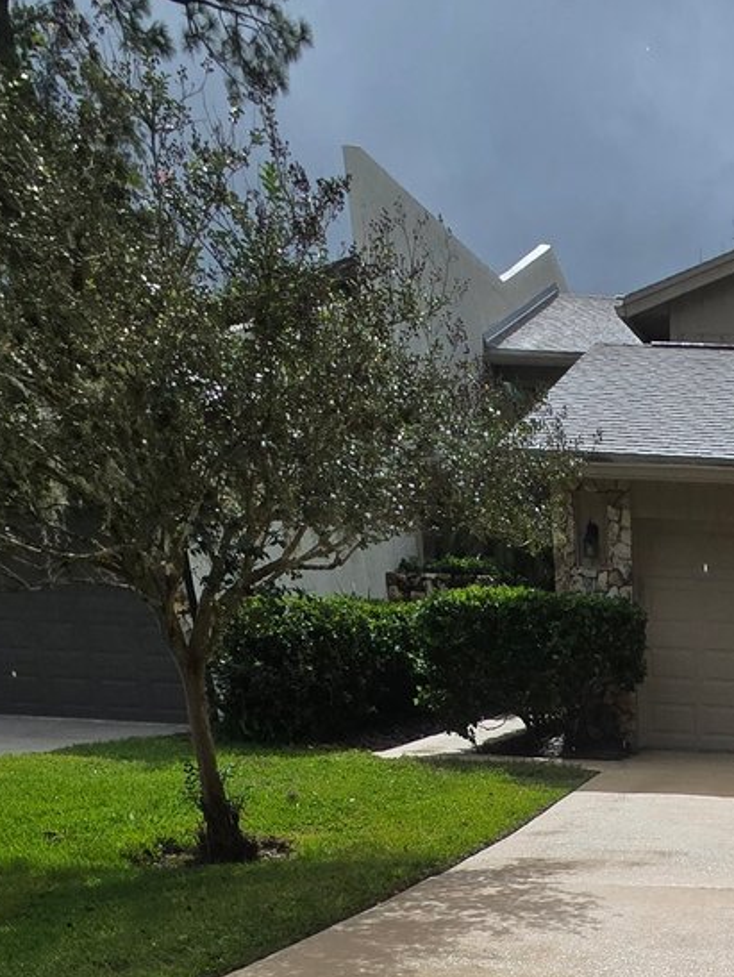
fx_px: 1073
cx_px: 789
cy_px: 1333
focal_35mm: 38
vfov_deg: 32.8
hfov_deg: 33.4
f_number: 2.2
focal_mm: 2.2
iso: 50
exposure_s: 1/4087
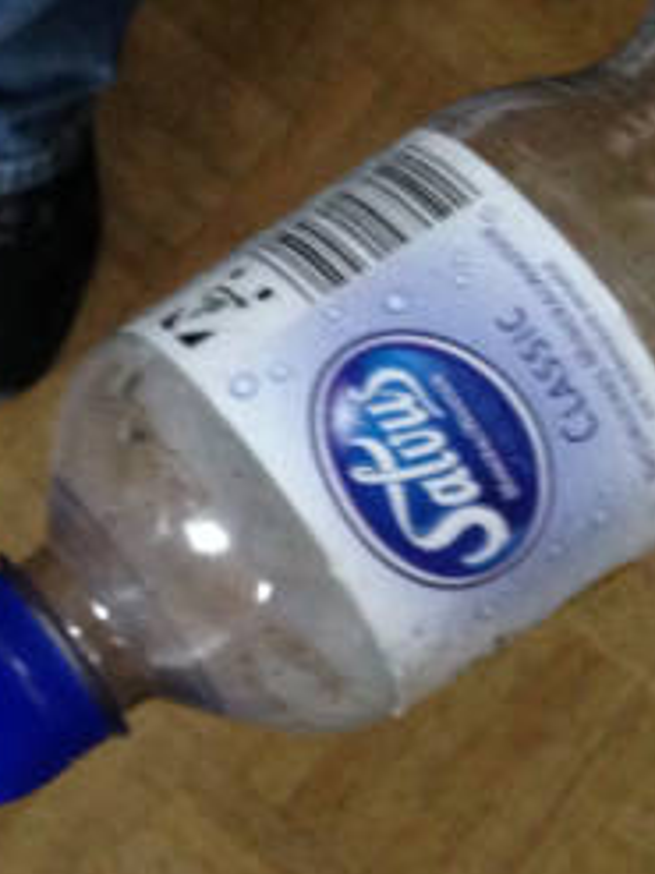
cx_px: -620
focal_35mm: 107
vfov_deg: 18.3
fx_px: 2702
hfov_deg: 12.3
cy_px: 633
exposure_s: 1/20
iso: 320
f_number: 2.4
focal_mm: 4.1
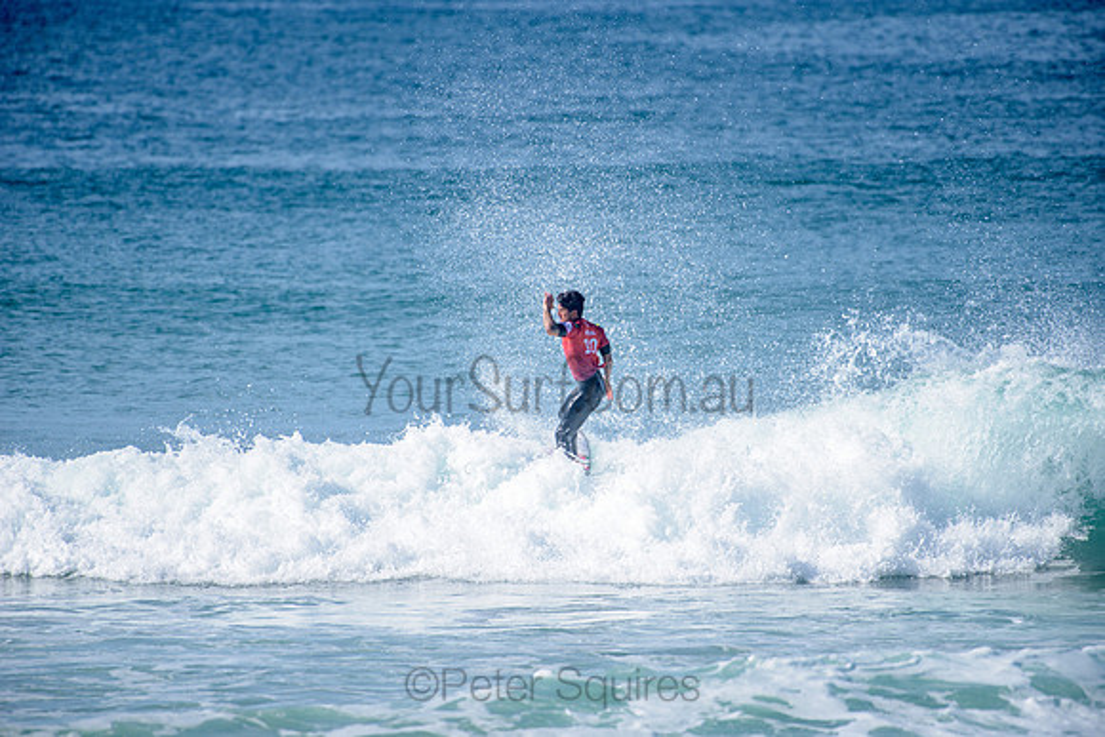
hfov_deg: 4.1
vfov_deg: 2.8
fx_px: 15350
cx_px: 552
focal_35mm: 500
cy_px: 368
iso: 160
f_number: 5.6
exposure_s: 1/2000
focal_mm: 500
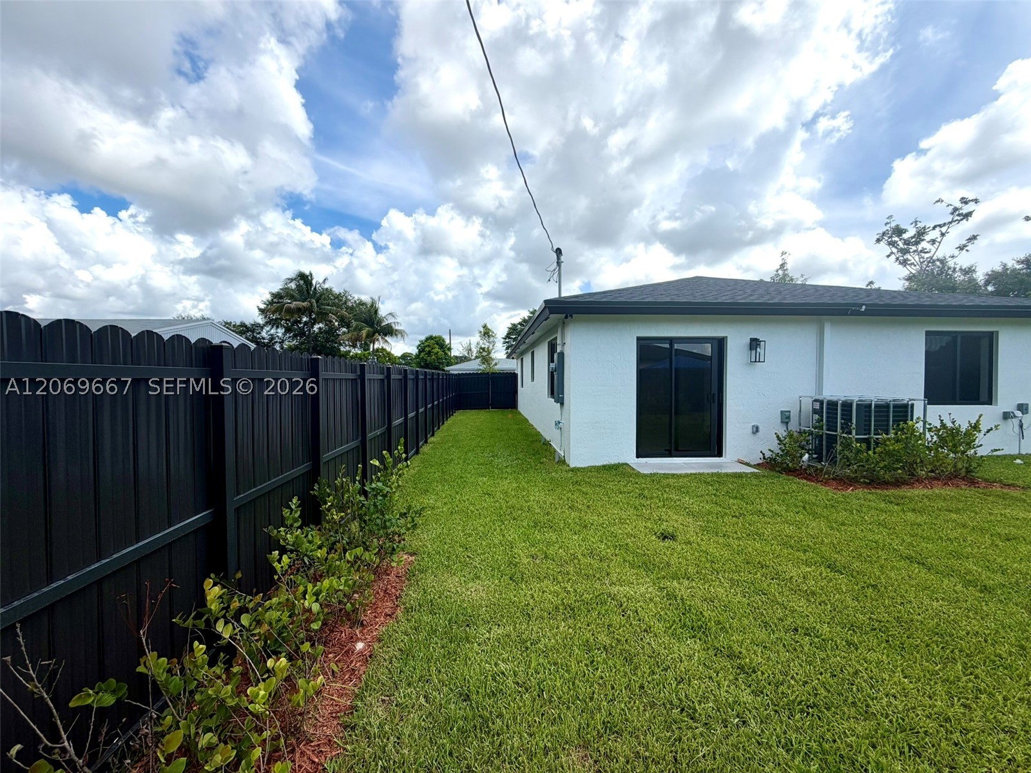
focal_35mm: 14
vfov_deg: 85.7
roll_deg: +0.7
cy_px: 386
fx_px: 417
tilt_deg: -0.9
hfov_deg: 102.1
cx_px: 516
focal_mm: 2.22
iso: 20
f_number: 2.2
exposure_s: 1/914
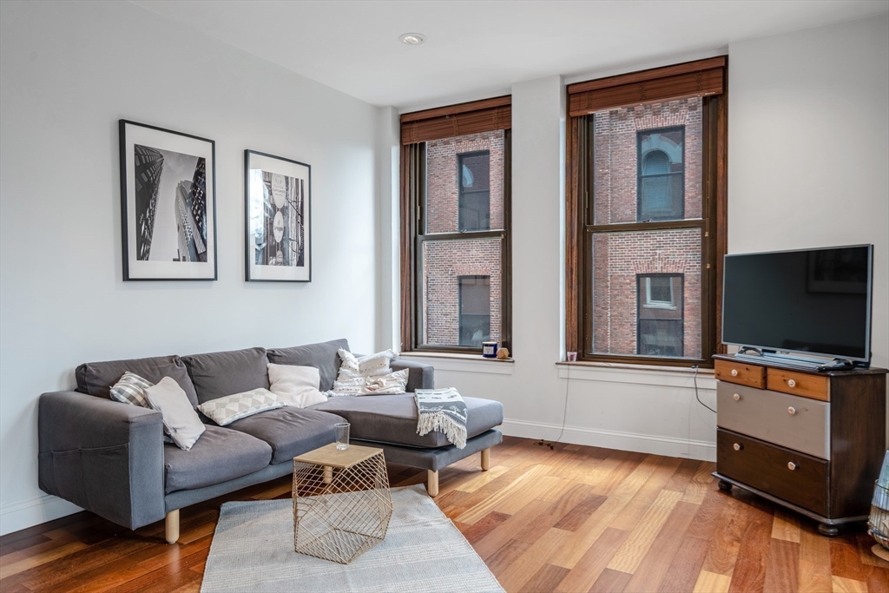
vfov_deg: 53.1
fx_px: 593
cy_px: 296
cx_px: 444
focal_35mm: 24
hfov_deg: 73.7
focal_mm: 24
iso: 250
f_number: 7.1
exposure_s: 1/125
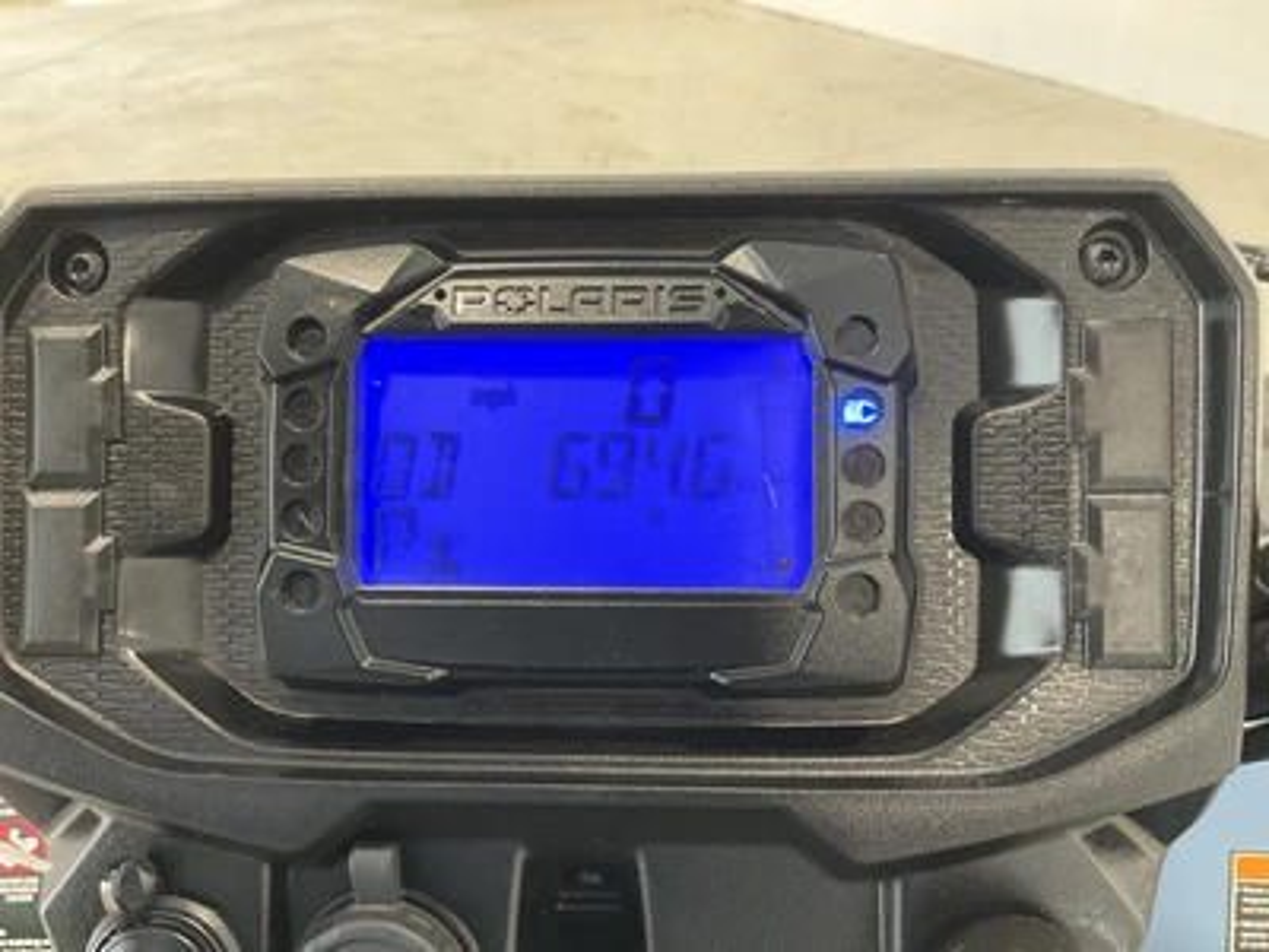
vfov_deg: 48.2
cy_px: 476
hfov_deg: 61.7
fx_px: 1063
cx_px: 634
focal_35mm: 29
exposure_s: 1/60
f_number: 1.8
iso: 160
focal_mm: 3
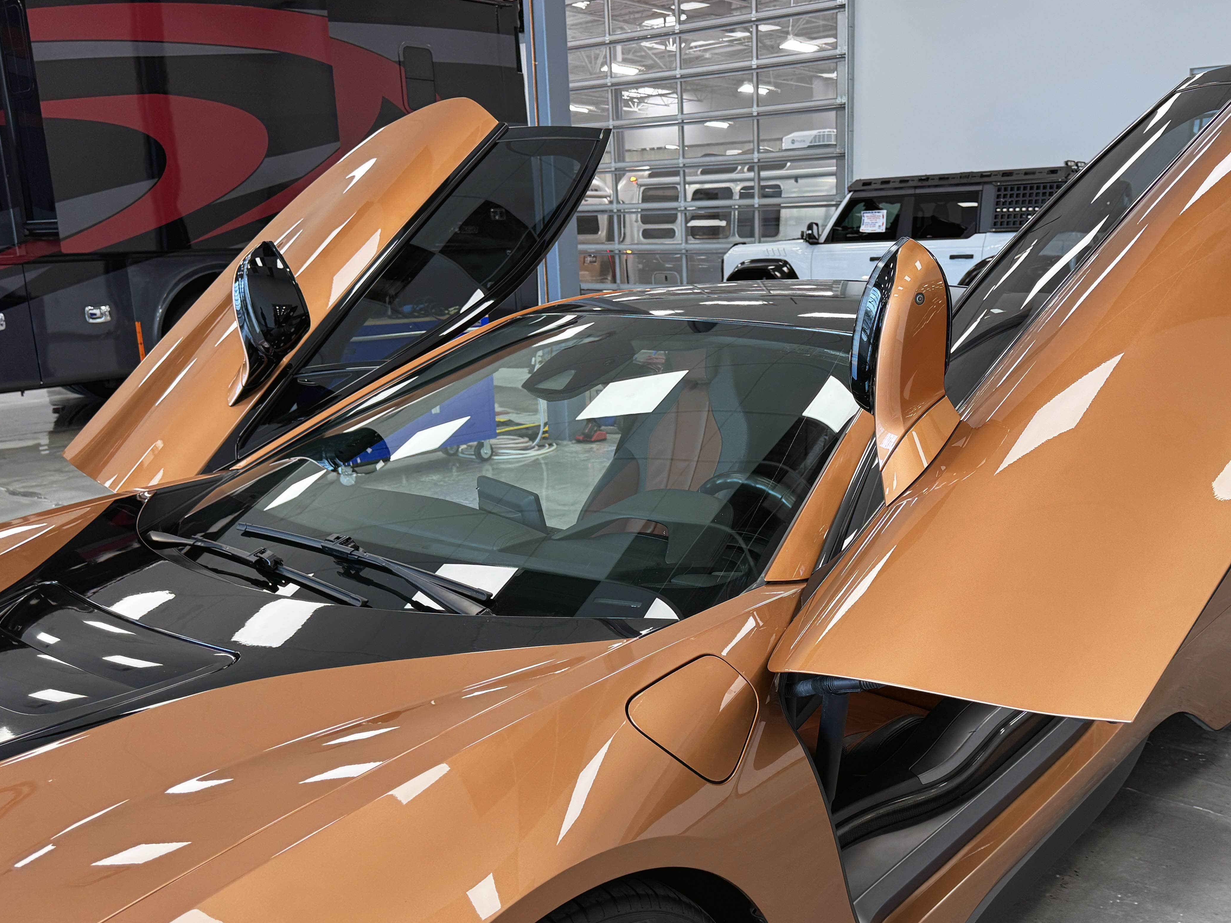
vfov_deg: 42.9
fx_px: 1174
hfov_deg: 55.0
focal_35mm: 33
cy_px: 500
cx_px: 735
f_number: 1.78
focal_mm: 6.76
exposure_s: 1/120
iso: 160
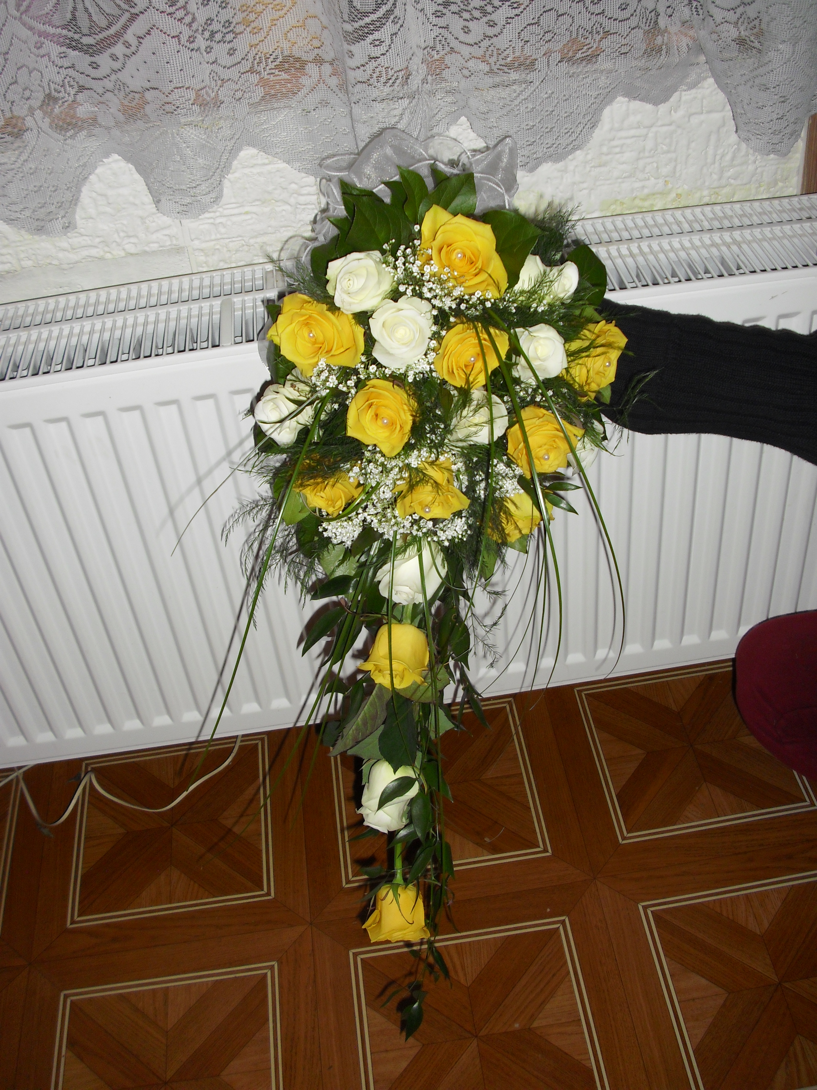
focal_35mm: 38
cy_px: 545
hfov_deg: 37.7
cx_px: 408
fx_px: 1196
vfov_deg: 49.0
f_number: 2.8
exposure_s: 1/60
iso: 100
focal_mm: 6.2
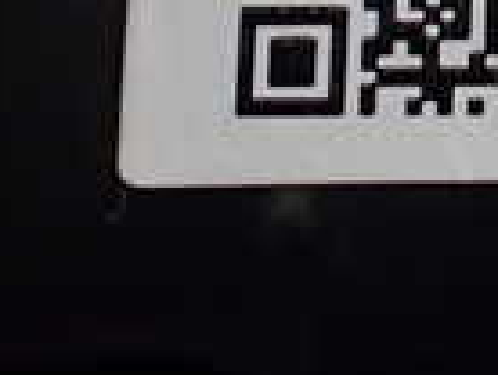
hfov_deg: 13.6
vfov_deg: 11.2
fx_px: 1873
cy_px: -115
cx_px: 891
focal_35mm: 130
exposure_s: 1/125
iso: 500
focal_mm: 5.4
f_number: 2.3
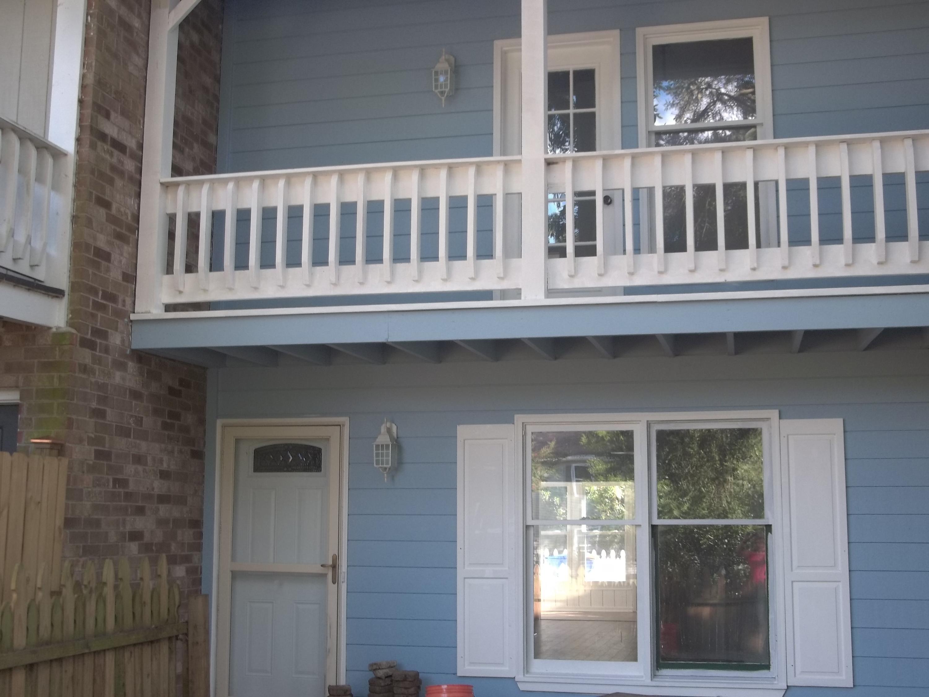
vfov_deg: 31.5
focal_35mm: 46
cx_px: 464
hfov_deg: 41.2
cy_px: 348
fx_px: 1235
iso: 80
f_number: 3.7
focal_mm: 8.3
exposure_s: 1/40
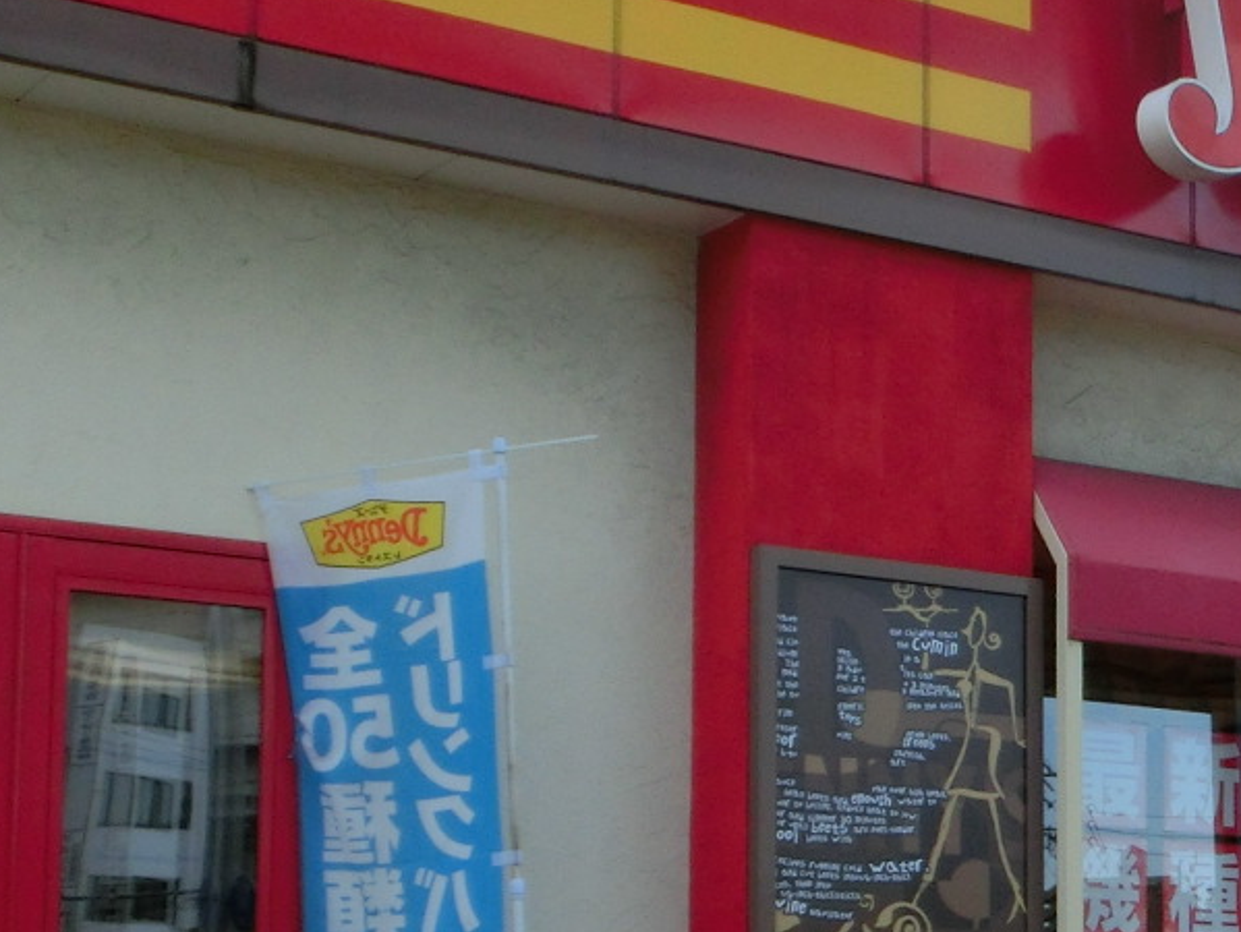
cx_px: 1463
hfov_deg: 22.1
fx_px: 2942
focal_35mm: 82
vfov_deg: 17.7
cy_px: 833
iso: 80
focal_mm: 4.24
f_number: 3
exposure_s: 1/400
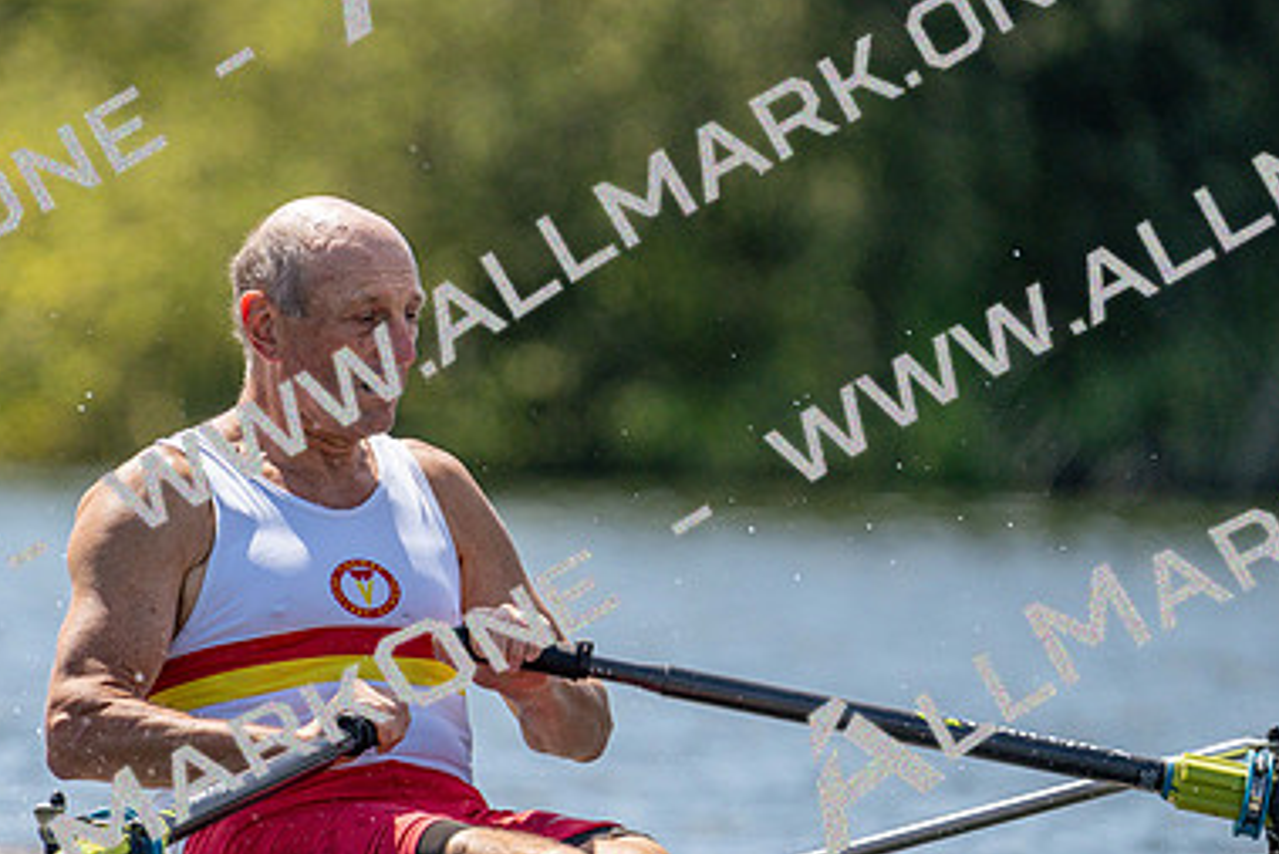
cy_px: 538
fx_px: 31630
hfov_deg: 2.3
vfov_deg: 1.5
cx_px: 520
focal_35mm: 890
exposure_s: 1/2000
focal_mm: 582
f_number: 6.3
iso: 400
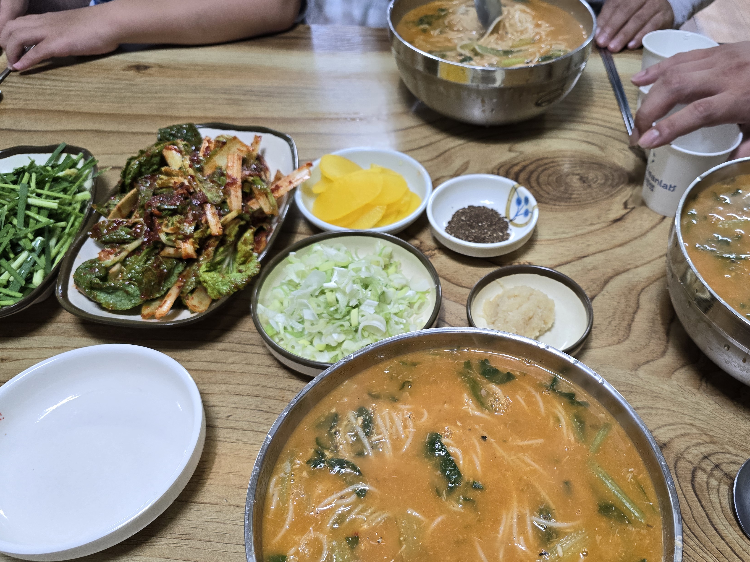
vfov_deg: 49.4
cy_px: 340
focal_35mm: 28
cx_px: 440
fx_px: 607
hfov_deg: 63.0
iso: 160
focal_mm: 6.3
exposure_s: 1/120
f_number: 1.7
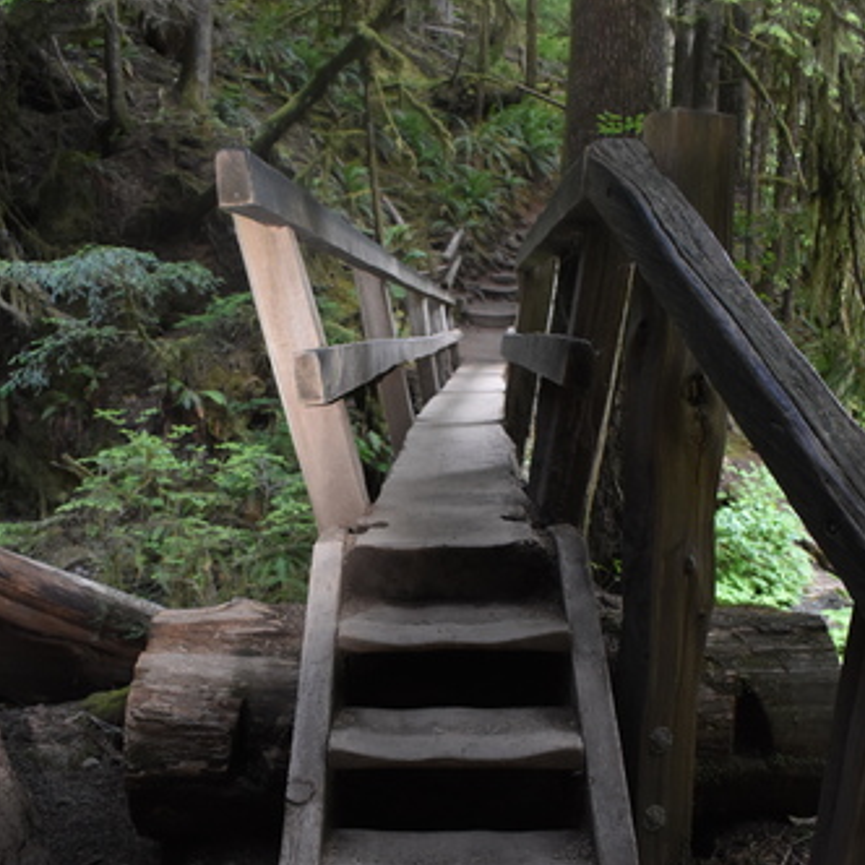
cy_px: 526
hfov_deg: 46.0
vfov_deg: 45.8
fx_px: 1018
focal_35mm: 36
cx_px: 431
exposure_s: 1/60
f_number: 3.5
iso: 1600
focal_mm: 18
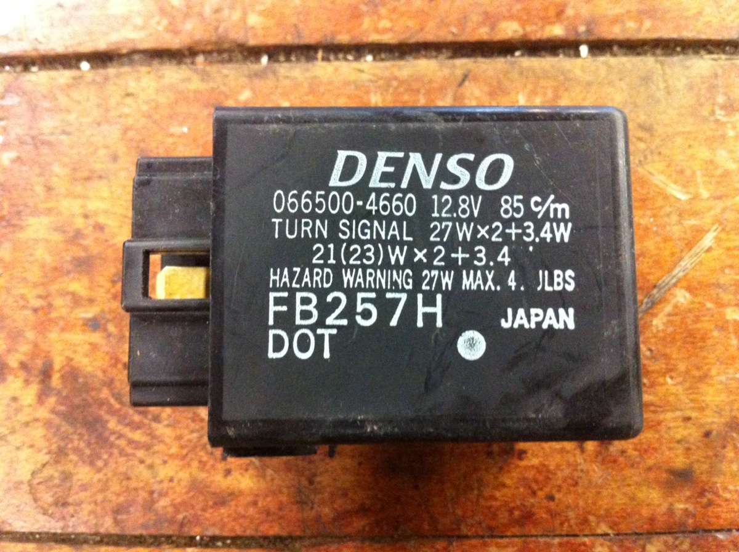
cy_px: 276
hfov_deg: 52.7
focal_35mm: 35
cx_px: 370
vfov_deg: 40.6
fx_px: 746
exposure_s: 1/17
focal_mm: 3.85
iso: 640
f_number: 2.8
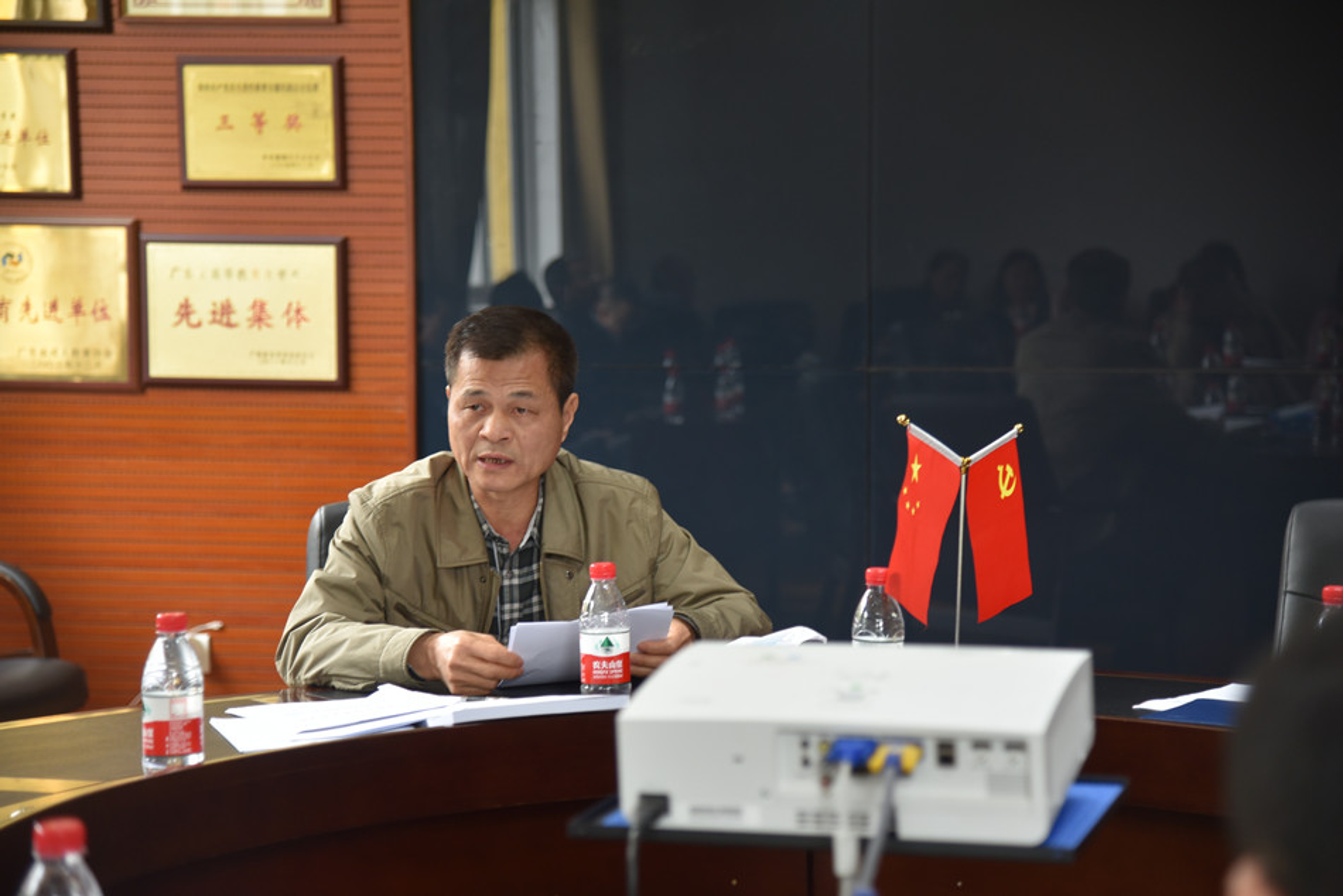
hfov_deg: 23.9
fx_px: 3172
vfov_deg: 16.1
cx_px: 672
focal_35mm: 85
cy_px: 448
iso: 720
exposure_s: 1/60
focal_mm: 85
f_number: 4
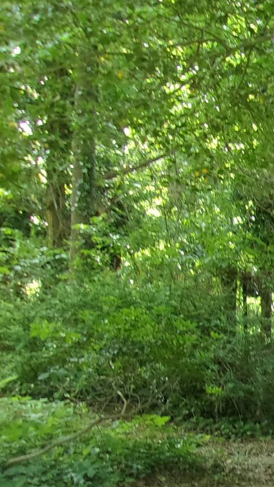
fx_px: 1032
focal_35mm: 80
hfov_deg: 12.6
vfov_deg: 26.0
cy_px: 402
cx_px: 600
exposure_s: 1/34
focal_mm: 4.9
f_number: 3
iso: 103
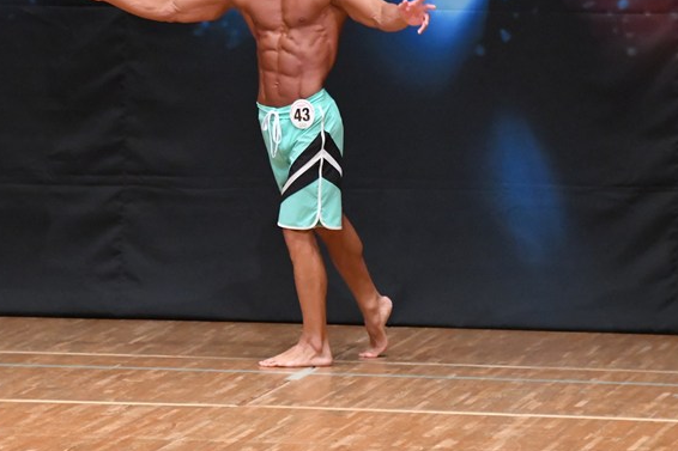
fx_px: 7738
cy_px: 152
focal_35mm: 411
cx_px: 257
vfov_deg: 3.3
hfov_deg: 5.0
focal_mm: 200
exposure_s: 1/400
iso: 8000
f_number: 5.6
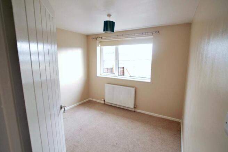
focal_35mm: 16
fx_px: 104
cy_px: 76
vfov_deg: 71.9
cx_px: 114
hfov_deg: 95.0
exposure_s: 1/60
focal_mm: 11
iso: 1250
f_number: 4.5
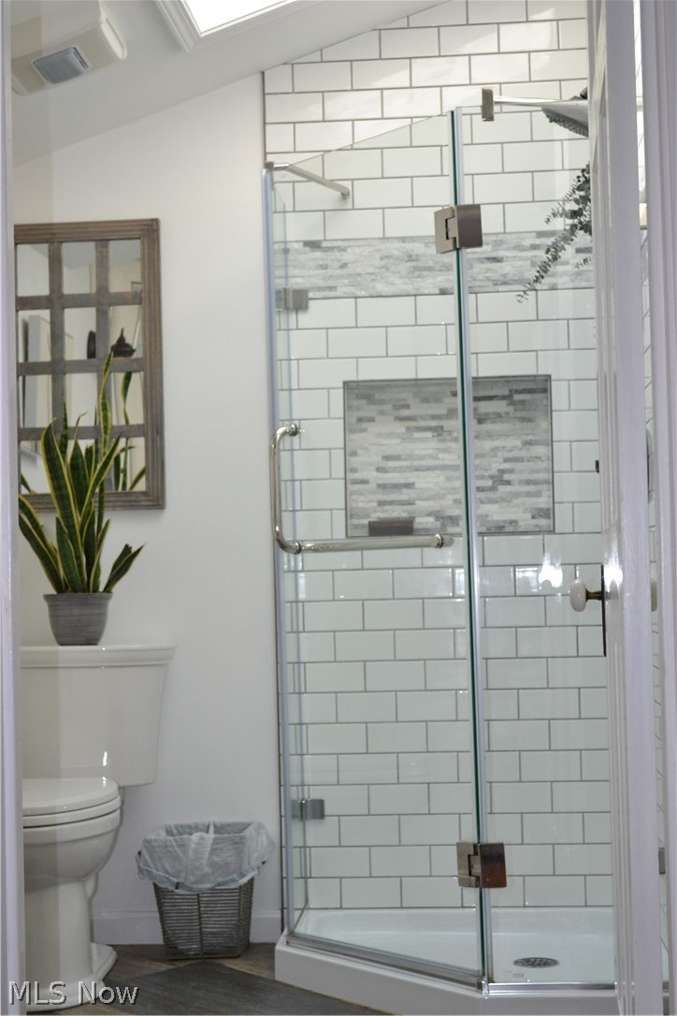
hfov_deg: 23.8
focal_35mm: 57
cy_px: 508
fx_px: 1608
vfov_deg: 35.1
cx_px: 338
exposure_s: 1/200
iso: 800
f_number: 5
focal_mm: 38
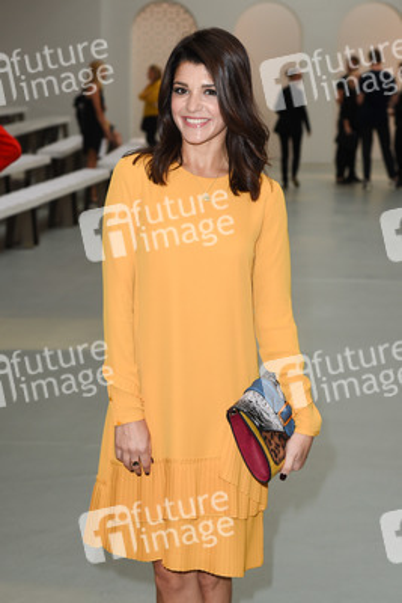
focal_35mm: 78
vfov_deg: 26.0
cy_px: 302
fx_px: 1305
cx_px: 201
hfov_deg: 17.5
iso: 1250
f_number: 5.6
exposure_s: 1/125
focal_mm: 78
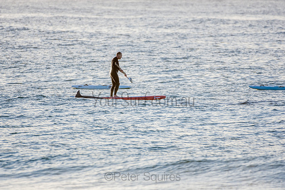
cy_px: 95
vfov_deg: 1.8
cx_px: 142
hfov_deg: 2.7
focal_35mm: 750
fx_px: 5939
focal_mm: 500
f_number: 5.6
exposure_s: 1/1250
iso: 200
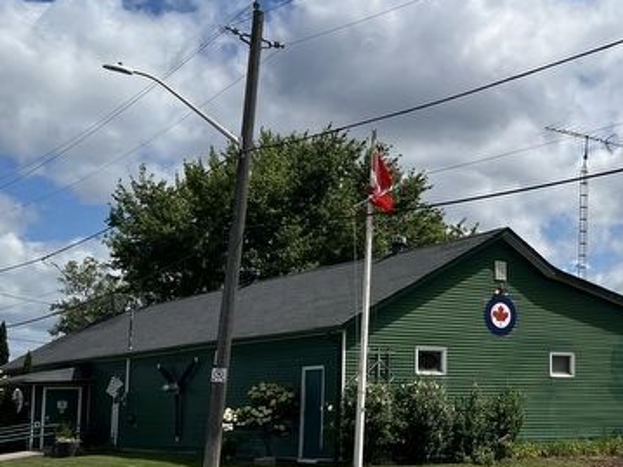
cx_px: 583
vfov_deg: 25.2
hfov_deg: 31.4
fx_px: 1044
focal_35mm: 58
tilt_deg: +8.4
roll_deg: +0.6
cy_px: 281
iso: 50
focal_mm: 5.7
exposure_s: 1/8696
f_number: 1.5
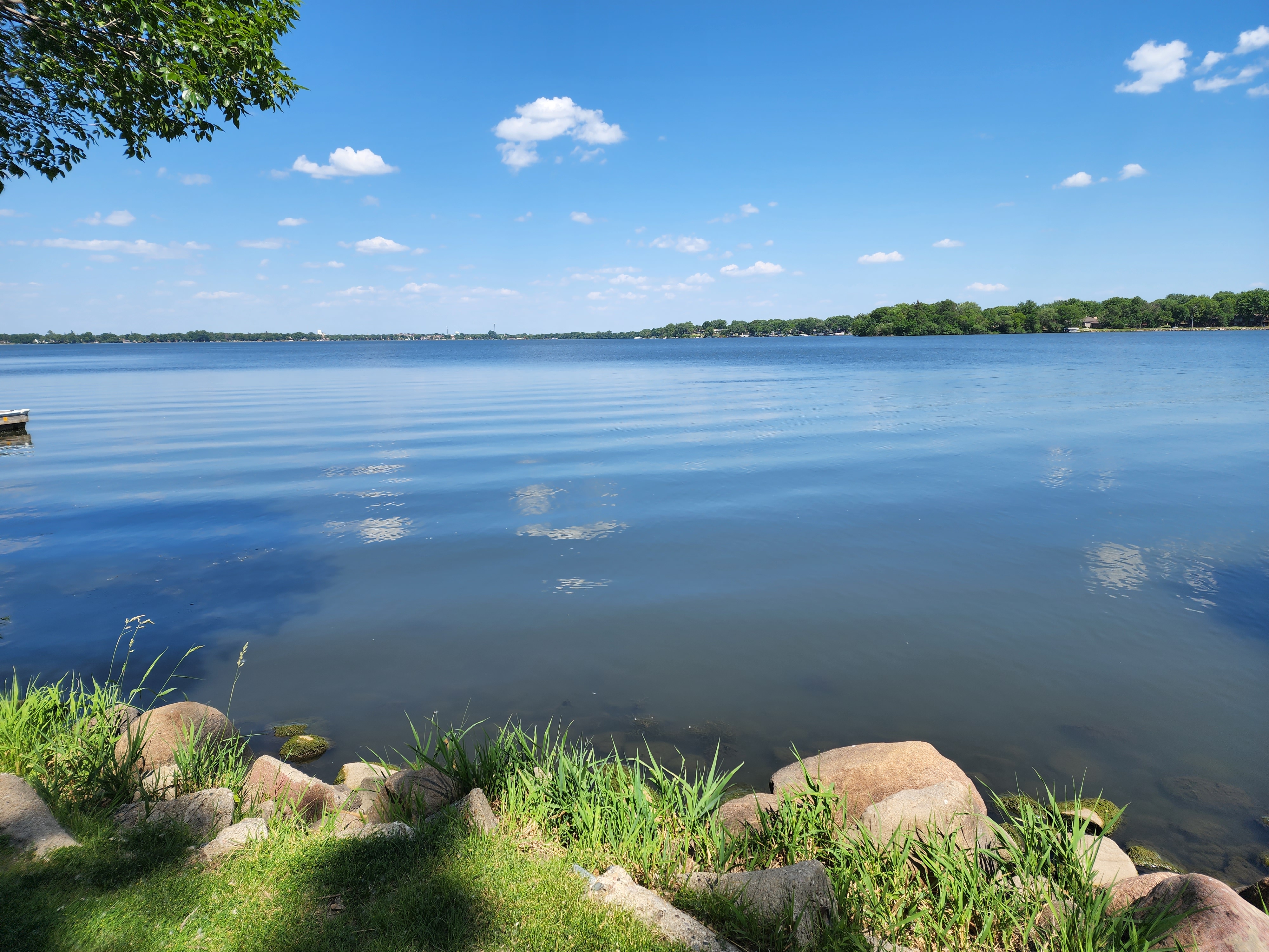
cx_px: 634
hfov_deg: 73.9
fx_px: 843
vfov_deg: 58.9
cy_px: 476
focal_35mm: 23
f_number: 1.8
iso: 12
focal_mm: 6.4
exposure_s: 1/838
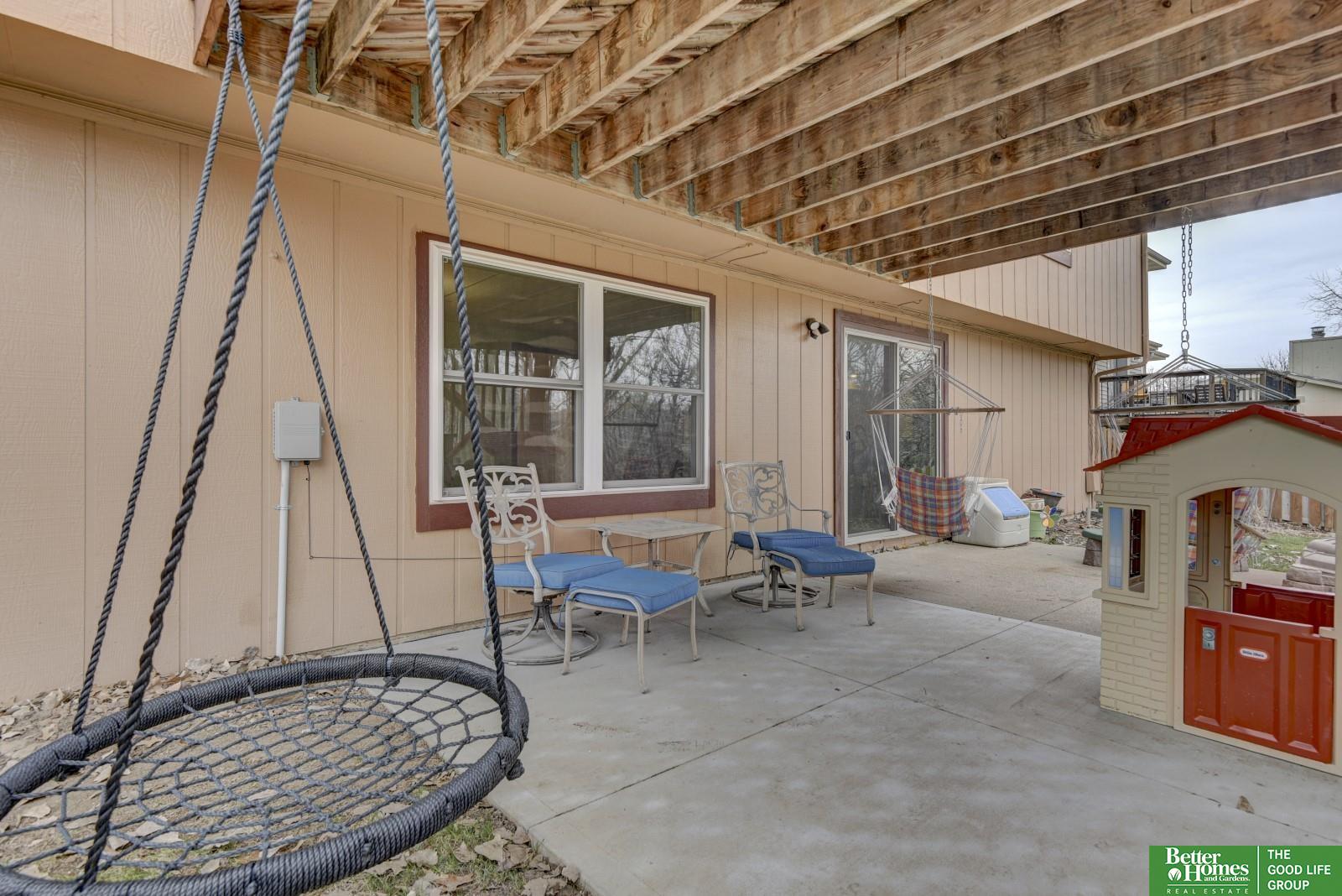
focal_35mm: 18
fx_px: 671
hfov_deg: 90.0
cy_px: 448
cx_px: 671
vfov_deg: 67.4
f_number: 8
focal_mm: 18
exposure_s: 1/25
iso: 400
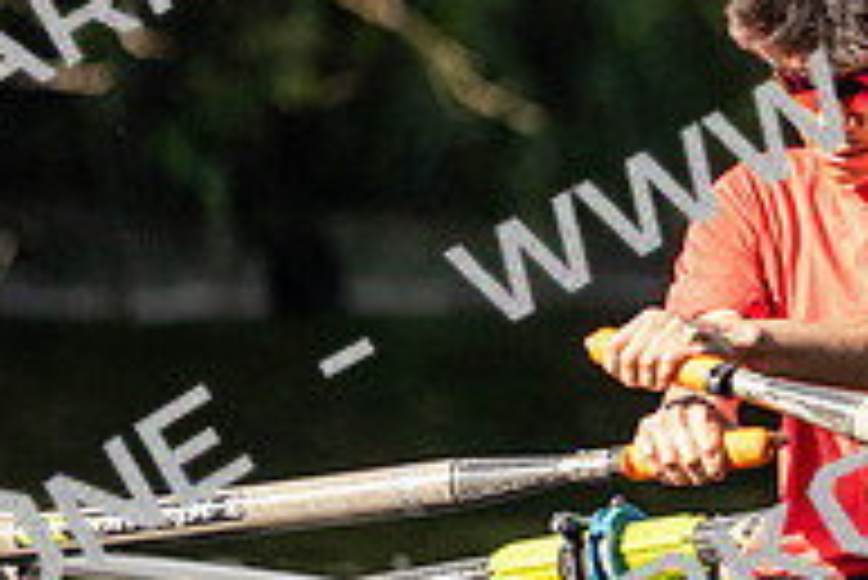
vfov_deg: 0.8
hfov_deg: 1.1
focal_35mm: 1804
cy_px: 335
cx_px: 1003
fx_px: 43528
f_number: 4.5
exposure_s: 1/2500
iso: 800
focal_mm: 400
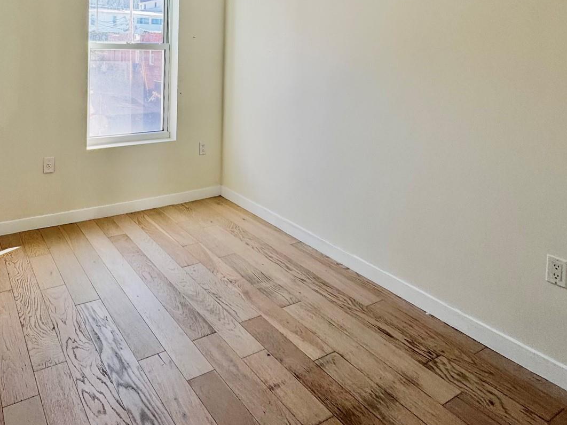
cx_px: 184
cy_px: 63
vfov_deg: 47.4
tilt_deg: -3.2
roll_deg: -1.2
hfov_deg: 63.5
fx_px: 442
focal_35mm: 27
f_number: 2.2
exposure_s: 1/133
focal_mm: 2.22
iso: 50
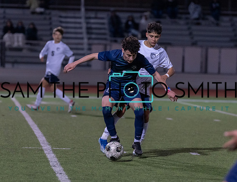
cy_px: 76
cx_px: 114
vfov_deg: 5.4
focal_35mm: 277
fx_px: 1915
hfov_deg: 7.1
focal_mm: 200
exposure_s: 1/1000
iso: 3200
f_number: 3.5
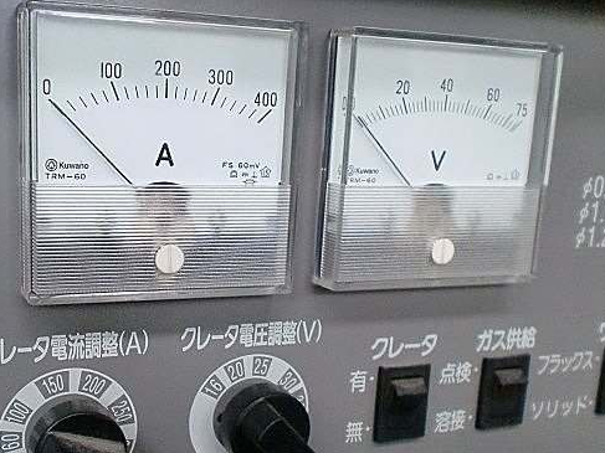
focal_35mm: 46
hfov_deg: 40.9
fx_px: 804
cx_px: 215
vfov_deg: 31.3
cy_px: 297
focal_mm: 6.3
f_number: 3.1
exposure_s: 1/60
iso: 500
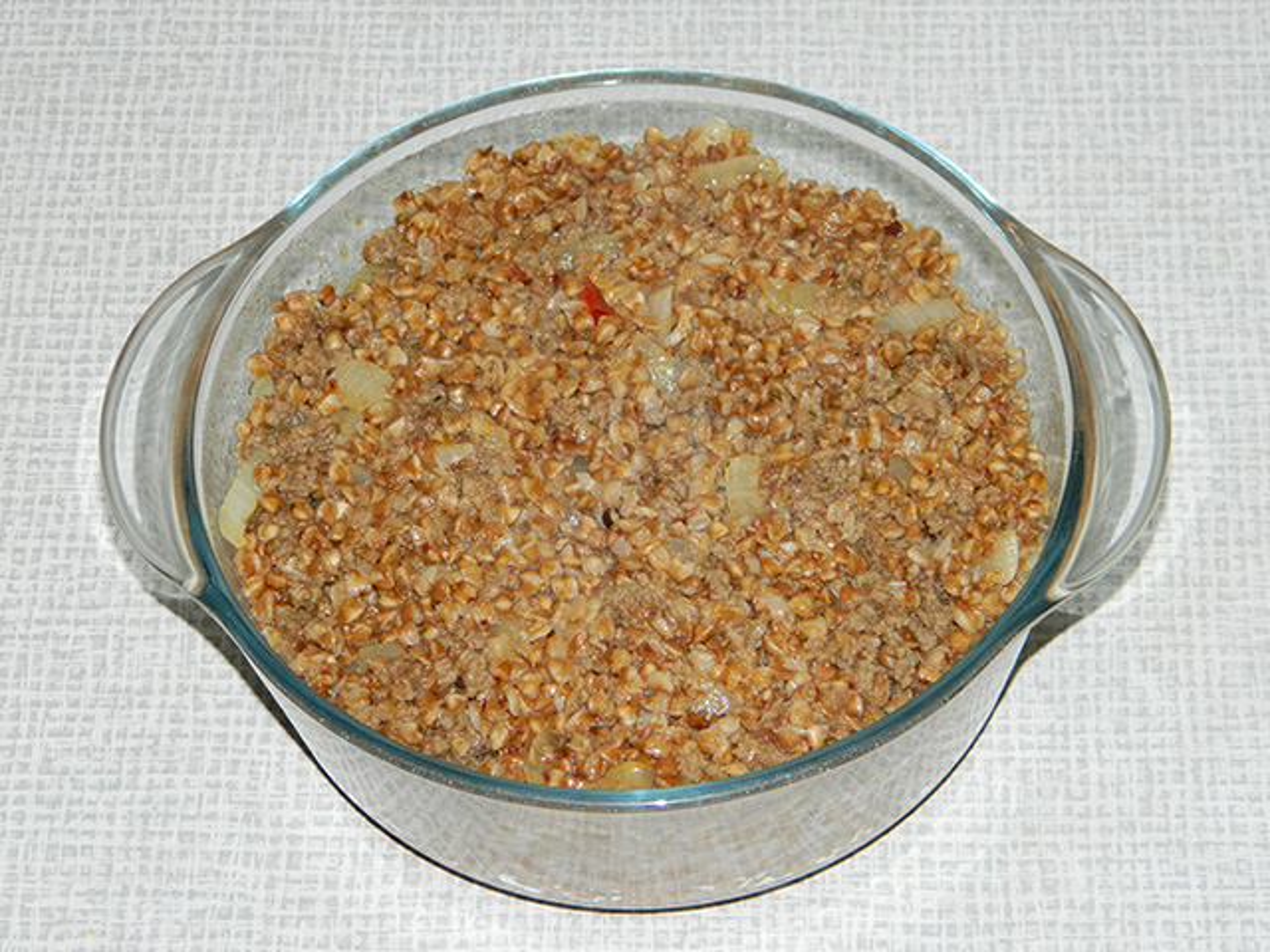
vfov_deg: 14.4
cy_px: 476
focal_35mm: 103
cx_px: 635
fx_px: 3779
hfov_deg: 19.1
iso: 200
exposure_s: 1/30
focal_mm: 18.6
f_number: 4.5
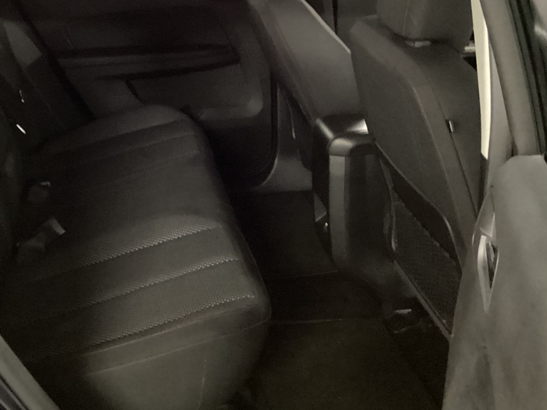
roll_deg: +0.1
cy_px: 154
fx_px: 758
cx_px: 204
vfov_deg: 30.1
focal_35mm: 48
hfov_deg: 39.4
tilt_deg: -24.9
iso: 800
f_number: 2.4
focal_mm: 3.3
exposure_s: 1/15
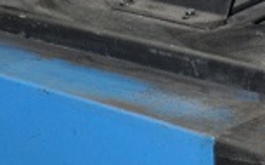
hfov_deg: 8.9
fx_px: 1701
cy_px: 281
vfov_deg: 5.5
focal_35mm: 236
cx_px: 175
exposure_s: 1/60
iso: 800
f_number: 4
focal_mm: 22
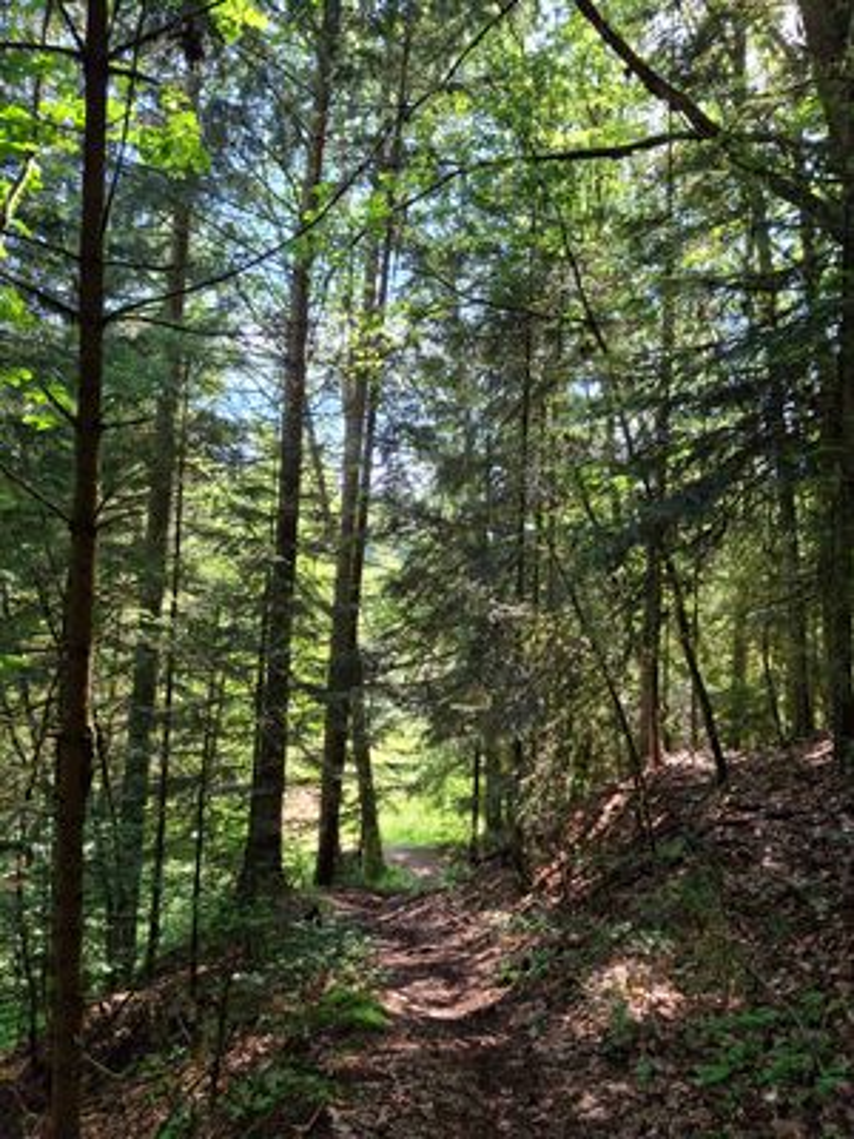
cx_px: 427
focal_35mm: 25
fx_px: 822
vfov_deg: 69.4
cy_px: 570
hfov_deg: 54.9
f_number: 1.8
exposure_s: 1/100
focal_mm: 4.69
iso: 32
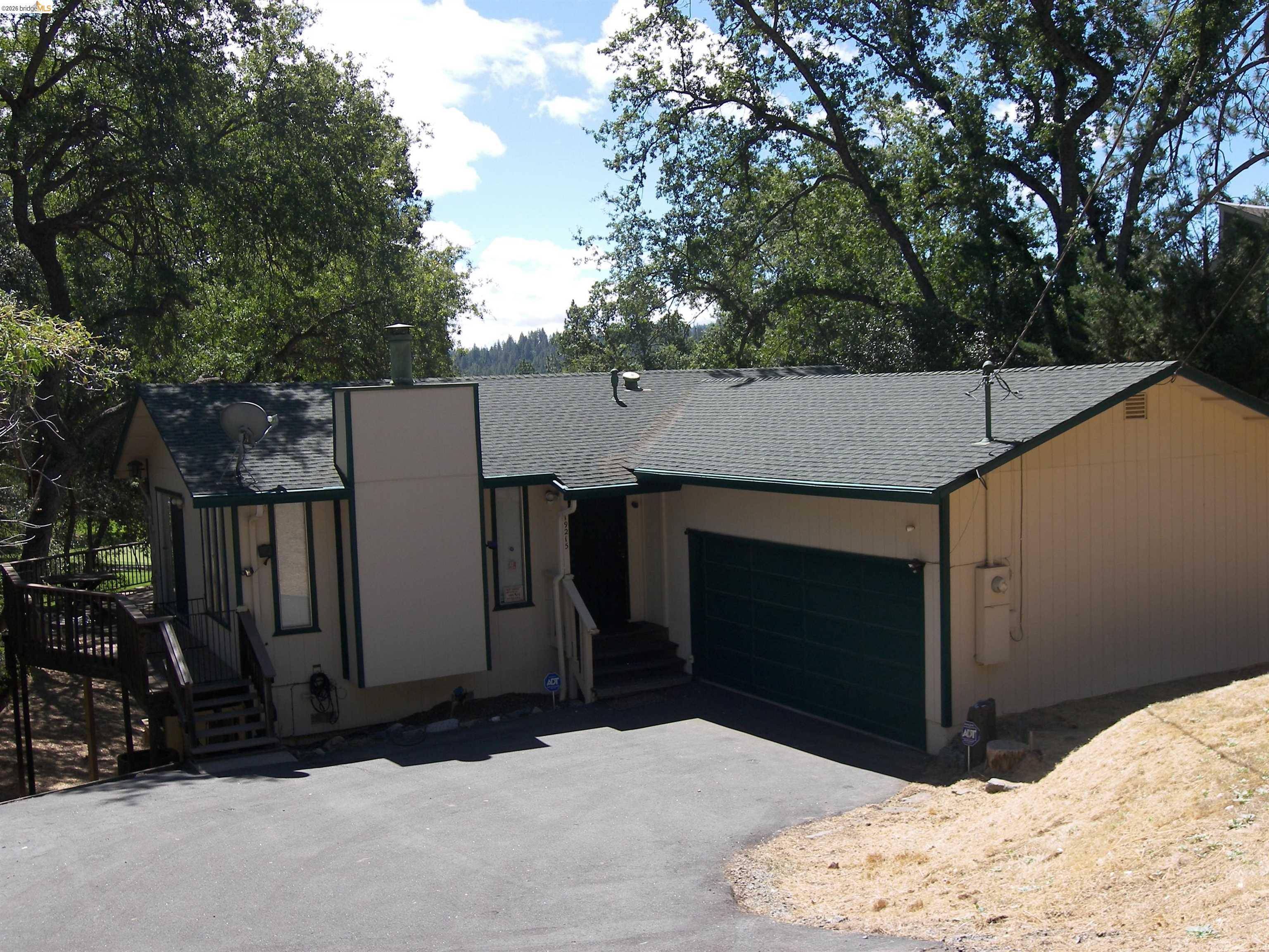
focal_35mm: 37
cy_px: 476
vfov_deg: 38.7
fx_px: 1356
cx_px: 634
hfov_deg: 50.1
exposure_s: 1/500
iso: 50
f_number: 3.2
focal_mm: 7.8
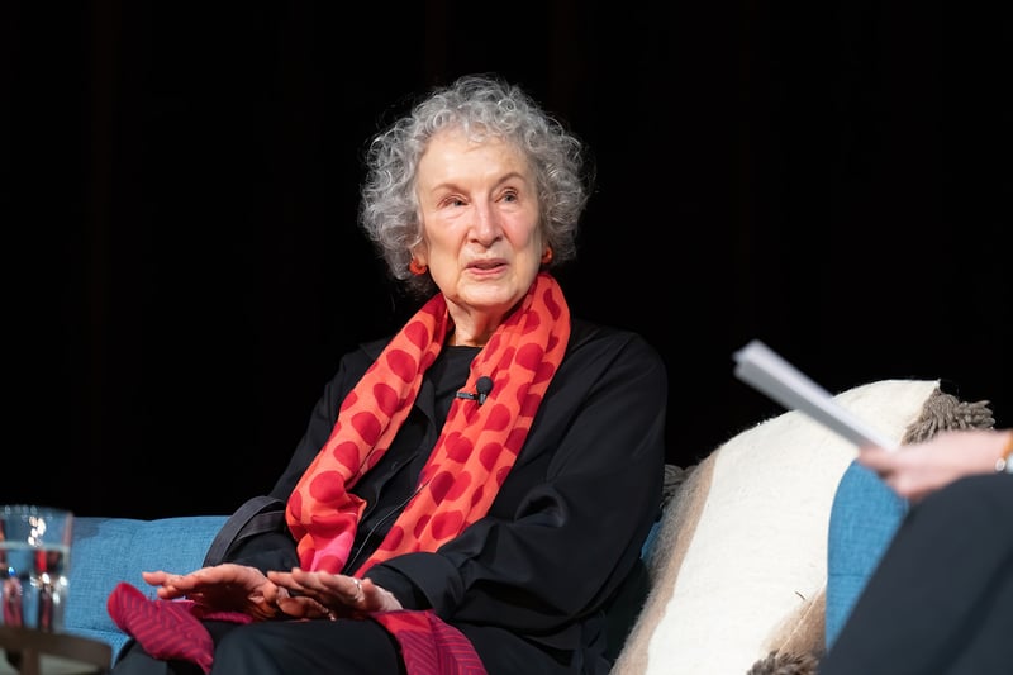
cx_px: 506
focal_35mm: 178
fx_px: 5007
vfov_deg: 7.7
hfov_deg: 11.6
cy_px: 338
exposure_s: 1/200
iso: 5000
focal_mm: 178
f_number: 4
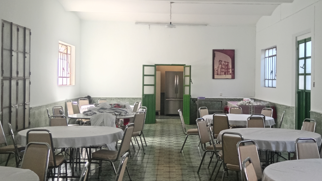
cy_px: 78
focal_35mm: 50
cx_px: 202
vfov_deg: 23.9
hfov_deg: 41.0
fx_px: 427
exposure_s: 1/60
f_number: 1.9
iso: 390
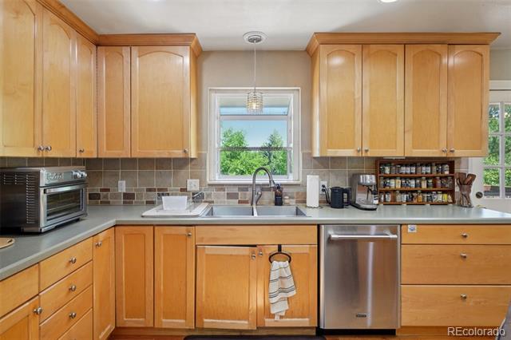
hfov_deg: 90.0
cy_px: 170
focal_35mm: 18
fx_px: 255
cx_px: 256
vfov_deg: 67.3
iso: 400
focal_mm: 12
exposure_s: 1/20
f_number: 8
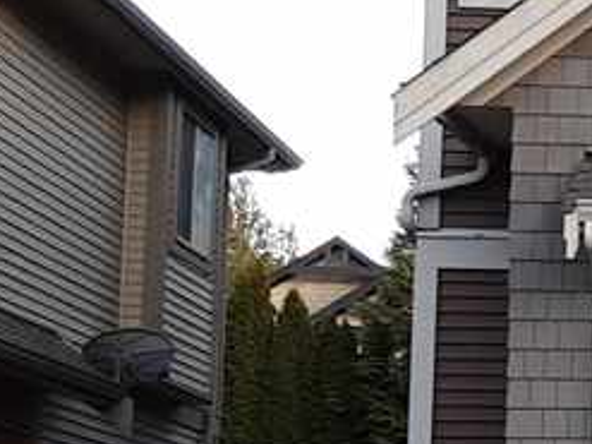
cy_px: 478
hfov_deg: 11.5
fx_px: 2479
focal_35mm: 145
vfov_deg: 10.1
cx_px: 1366
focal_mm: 2.9
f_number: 1.9
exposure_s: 1/174
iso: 40
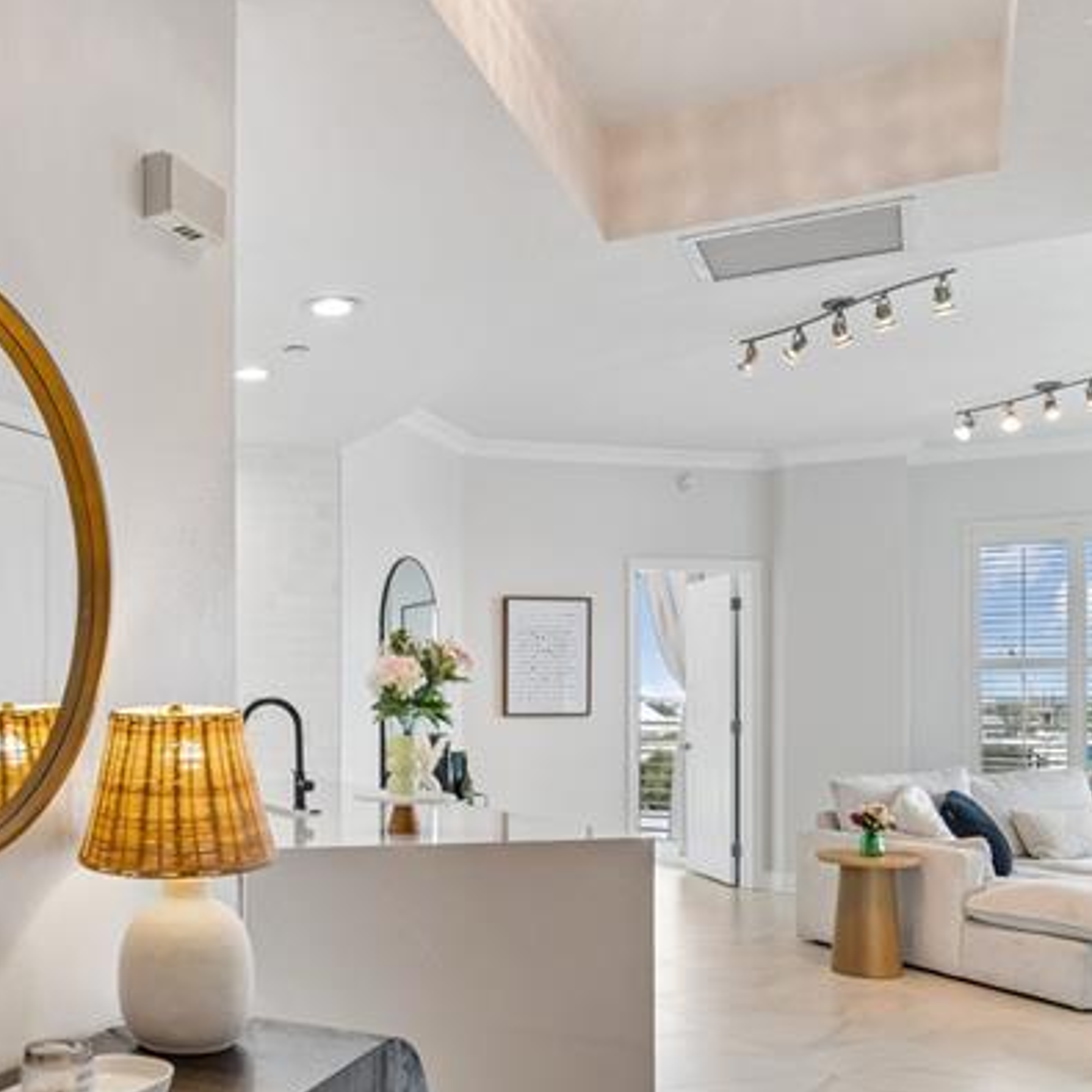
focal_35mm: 33
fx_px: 1178
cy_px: 672
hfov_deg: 46.8
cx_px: 199
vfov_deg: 49.3
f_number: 7.1
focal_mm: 10
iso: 100
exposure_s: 1/15
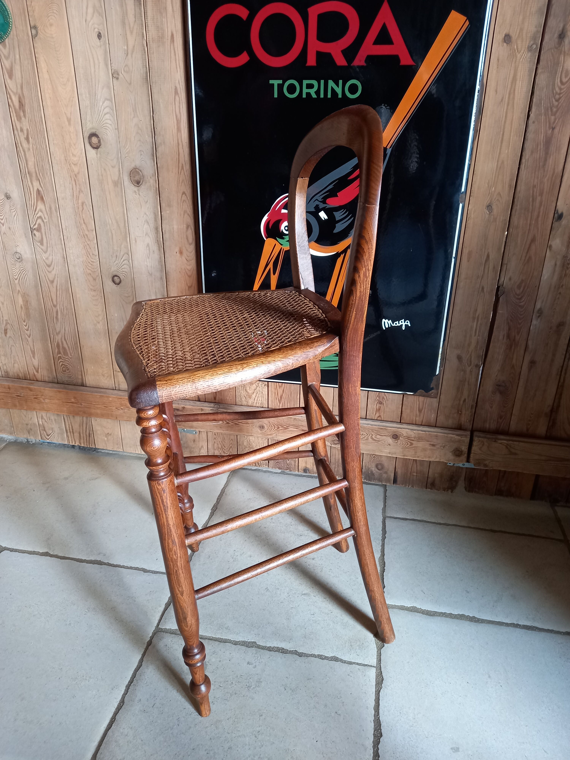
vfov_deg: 69.4
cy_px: 380
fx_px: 549
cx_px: 285
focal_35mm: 25
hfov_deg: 54.9
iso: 250
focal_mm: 4.6
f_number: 2
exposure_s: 1/25
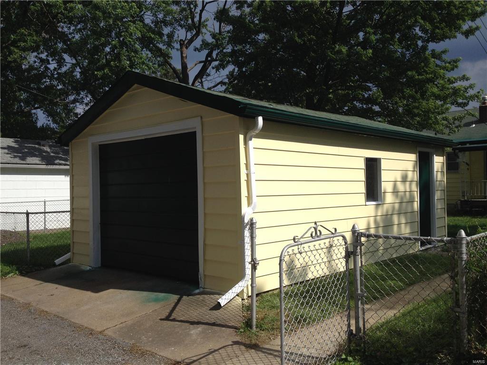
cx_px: 244
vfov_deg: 40.7
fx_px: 492
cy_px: 182
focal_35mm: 35
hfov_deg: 52.6
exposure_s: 1/2632
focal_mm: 4.28
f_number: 2.4
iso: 50
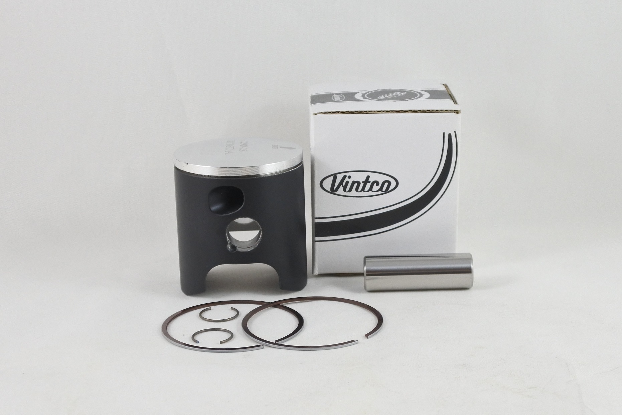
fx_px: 829
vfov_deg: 28.1
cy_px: 208
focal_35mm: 48
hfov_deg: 41.1
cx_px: 311
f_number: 4.5
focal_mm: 18
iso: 450
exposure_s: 1/125
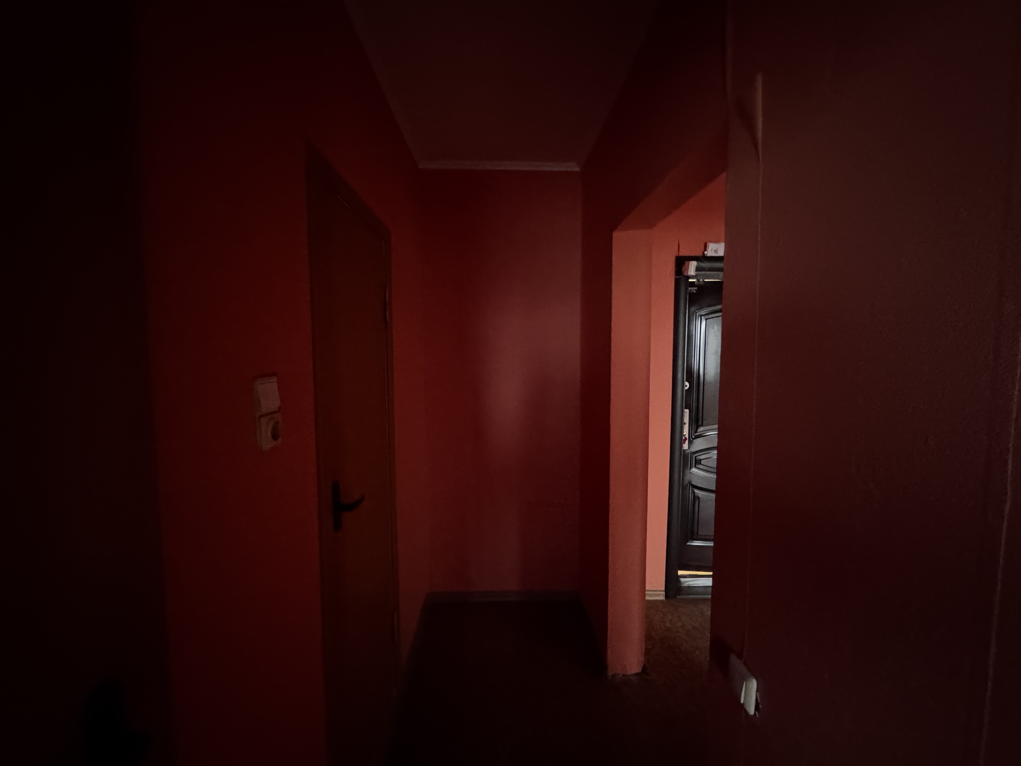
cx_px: 510
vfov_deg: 85.7
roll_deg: +0.0
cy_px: 383
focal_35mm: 14
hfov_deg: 102.1
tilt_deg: -4.0
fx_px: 413
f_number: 2.2
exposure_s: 1/21
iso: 2500
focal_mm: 2.22
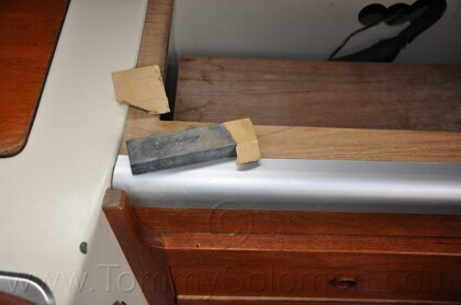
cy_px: 152
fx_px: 498
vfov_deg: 34.0
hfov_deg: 49.6
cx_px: 230
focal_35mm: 39
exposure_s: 1/125
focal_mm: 26
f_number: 4
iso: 500
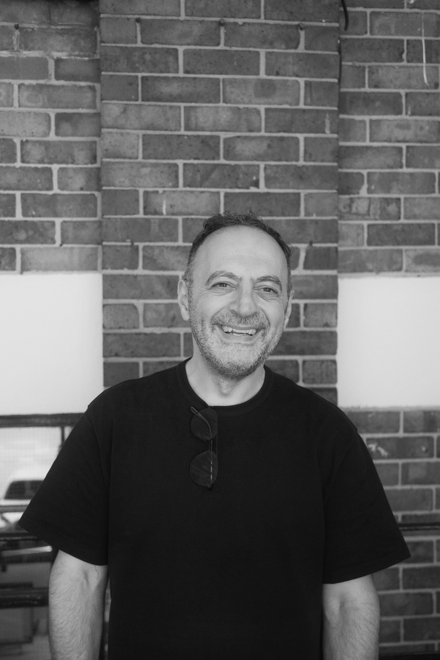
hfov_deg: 33.4
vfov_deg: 48.5
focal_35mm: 40
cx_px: 220
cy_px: 330
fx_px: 733
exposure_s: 1/500
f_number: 2.8
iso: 200
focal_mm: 26
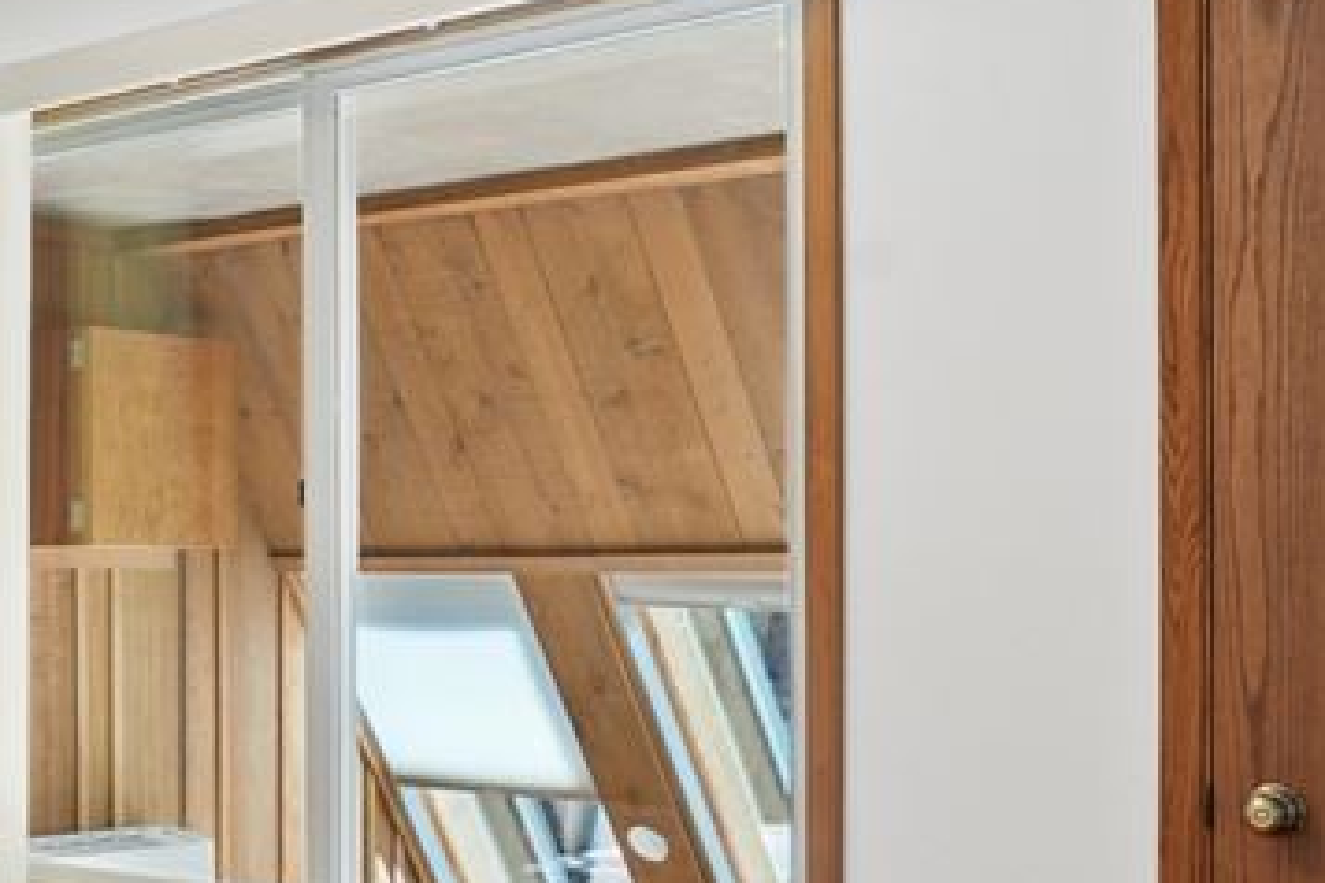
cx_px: 59
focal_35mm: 61
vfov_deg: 22.2
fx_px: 2245
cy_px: 577
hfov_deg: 30.9
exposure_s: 1/13
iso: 400
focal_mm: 17
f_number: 9
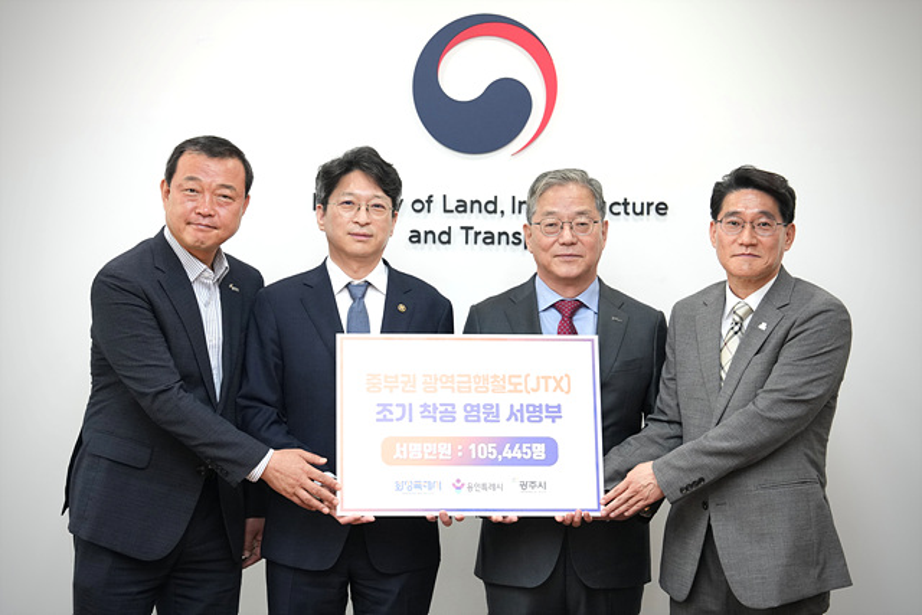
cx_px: 461
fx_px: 1793
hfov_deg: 28.8
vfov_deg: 19.5
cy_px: 308
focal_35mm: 70
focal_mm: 70
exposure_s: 1/200
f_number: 4
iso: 1600
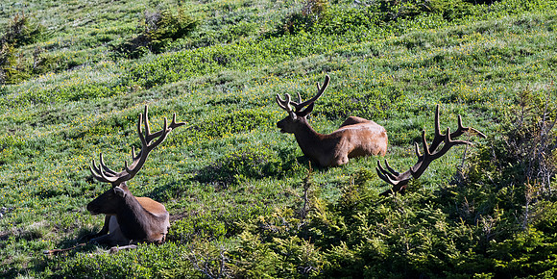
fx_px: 5746
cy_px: 185
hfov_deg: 5.5
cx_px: 253
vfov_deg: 2.8
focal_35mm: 399
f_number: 11
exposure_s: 1/800
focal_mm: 340
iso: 1400
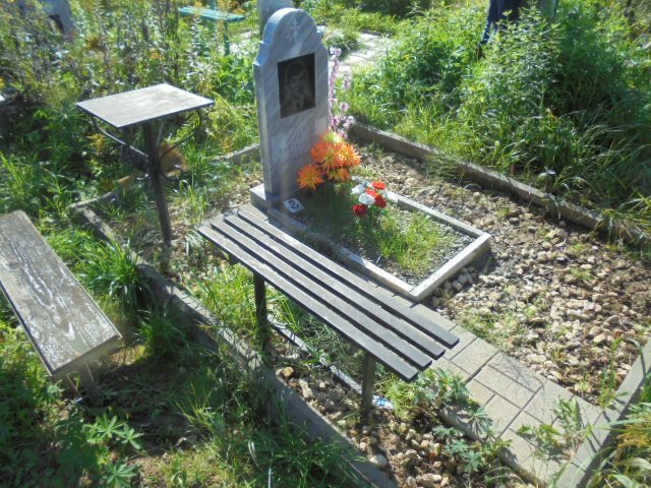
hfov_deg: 67.3
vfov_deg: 53.1
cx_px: 326
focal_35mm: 26
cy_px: 244
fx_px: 489
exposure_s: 1/400
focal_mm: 4.6
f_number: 3.5
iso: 100
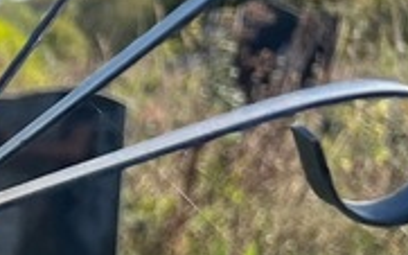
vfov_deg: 9.9
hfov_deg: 13.8
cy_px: 519
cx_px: -467
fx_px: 1356
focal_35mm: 122
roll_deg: -1.4
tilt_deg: -19.4
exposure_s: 1/1468
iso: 50
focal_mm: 5.7
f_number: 1.5
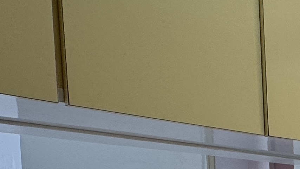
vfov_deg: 15.1
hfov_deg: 23.3
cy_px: 277
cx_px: 455
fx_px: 573
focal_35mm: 72
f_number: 2.2
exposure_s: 1/120
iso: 100
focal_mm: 2.22
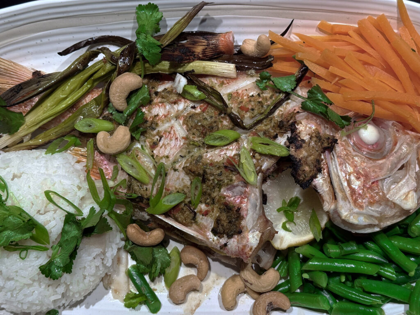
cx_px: 210
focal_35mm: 48
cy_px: 158
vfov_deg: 30.3
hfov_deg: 39.7
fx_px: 582
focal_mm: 6.8
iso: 100
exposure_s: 1/50
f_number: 1.8
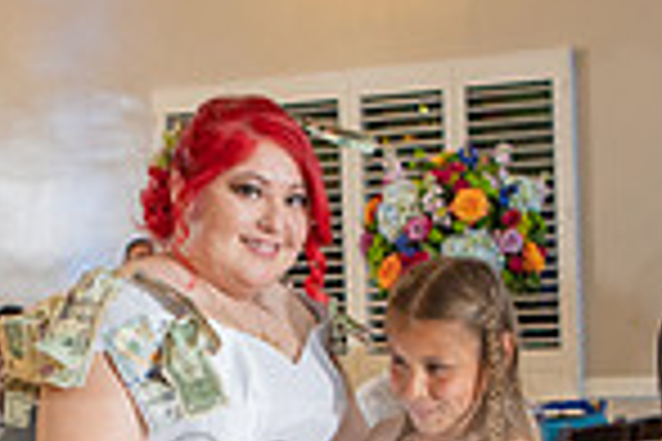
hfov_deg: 17.3
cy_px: 506
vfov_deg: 11.4
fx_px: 2170
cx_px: 167
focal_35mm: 118
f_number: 2.8
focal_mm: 30
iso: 800
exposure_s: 1/80
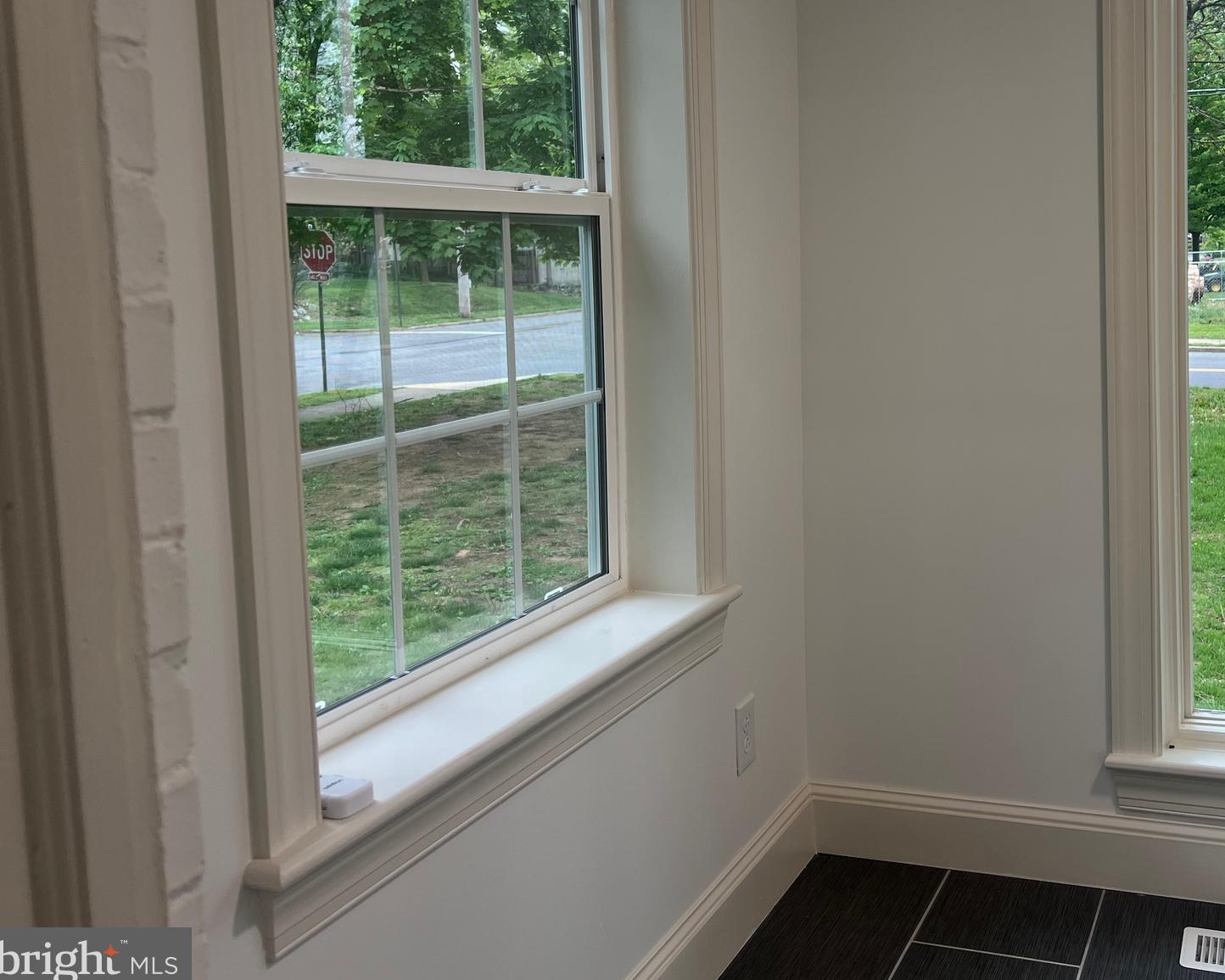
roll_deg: +1.7
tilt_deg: -4.9
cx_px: 848
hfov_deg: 49.1
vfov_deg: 40.7
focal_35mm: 36
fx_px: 1305
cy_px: 345
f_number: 1.5
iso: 50
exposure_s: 1/121
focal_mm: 5.7
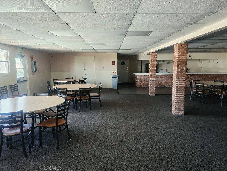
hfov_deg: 73.9
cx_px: 114
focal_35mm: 23
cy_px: 86
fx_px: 151
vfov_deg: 58.9
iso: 400
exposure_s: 1/120
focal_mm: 6.3
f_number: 1.7
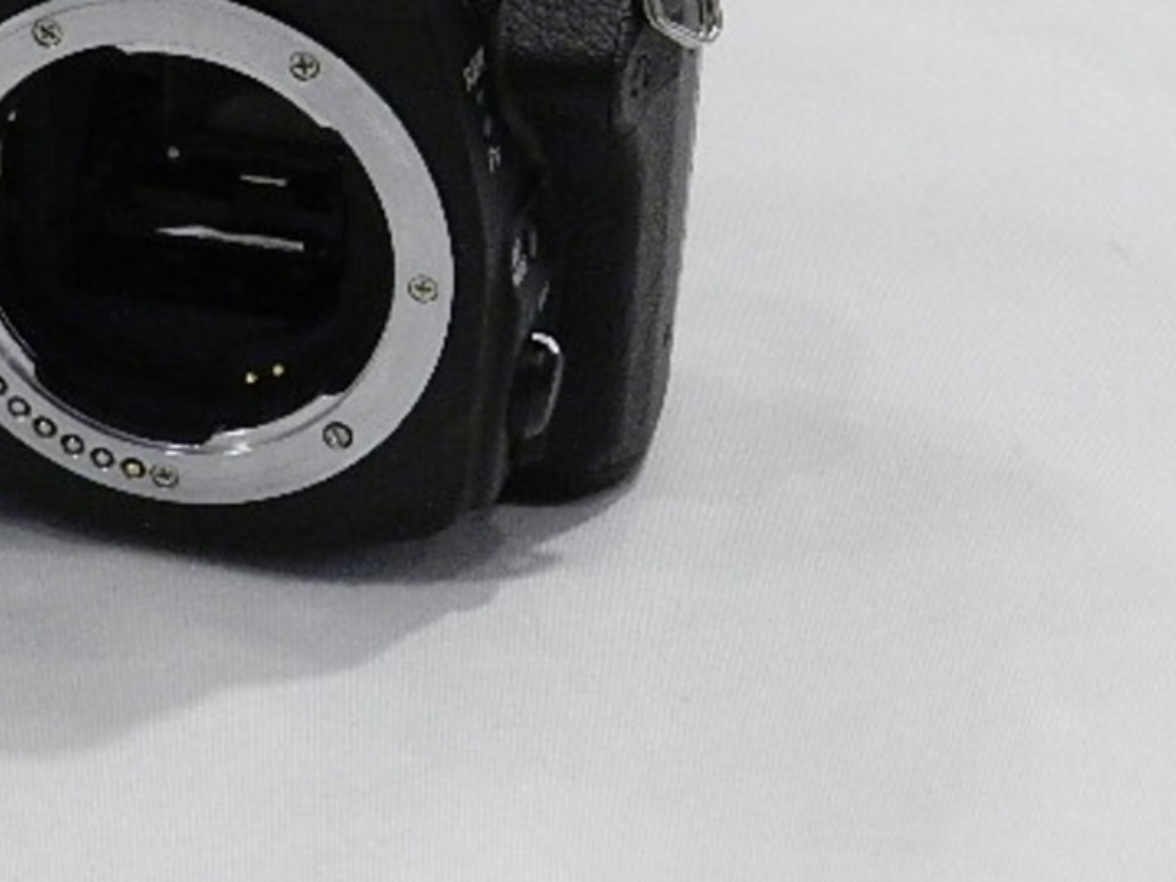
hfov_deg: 18.2
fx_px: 3636
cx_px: 185
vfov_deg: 13.8
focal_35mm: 107
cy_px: 173
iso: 1600
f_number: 4.6
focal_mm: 10.7
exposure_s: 1/160
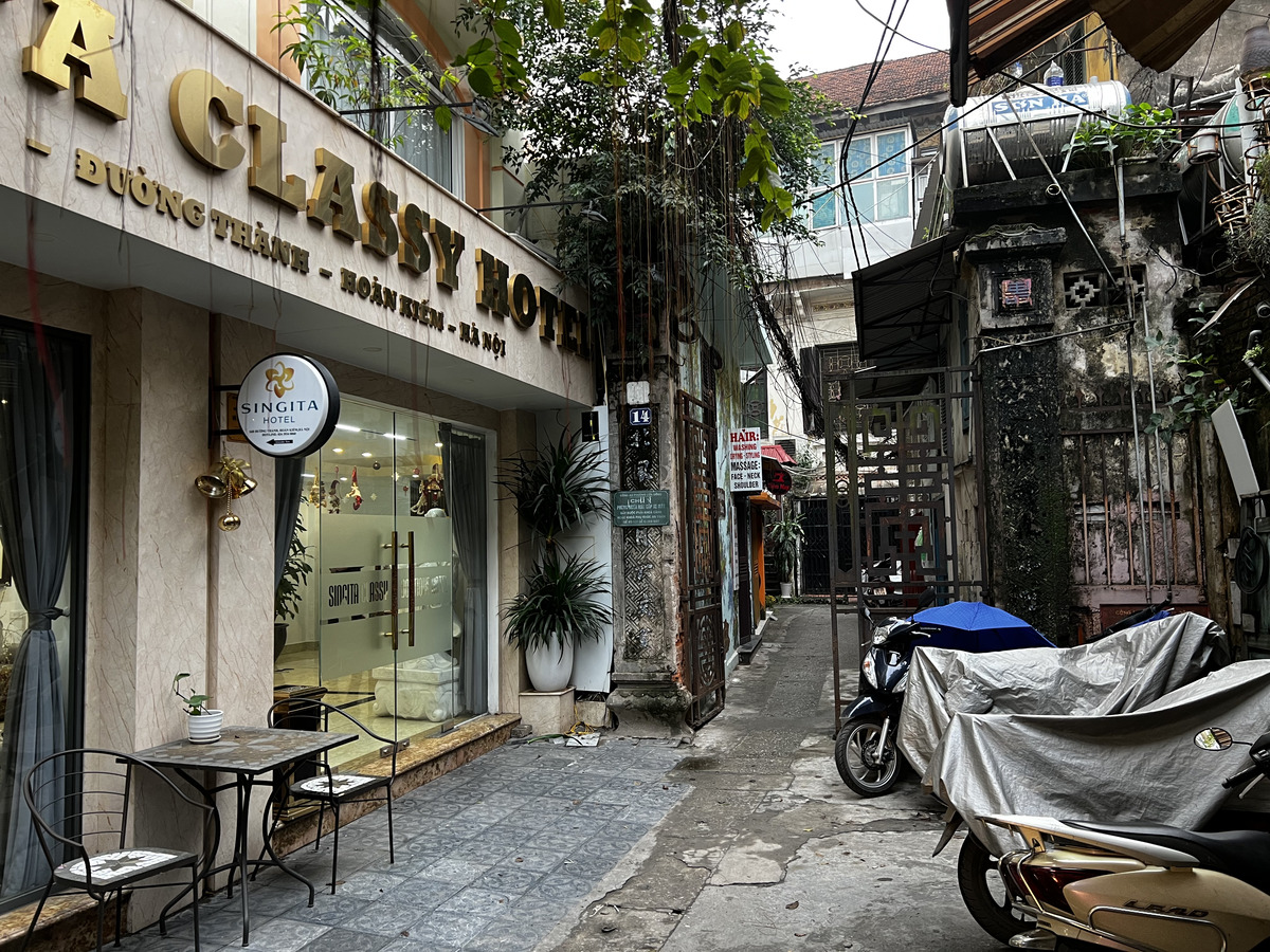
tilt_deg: +3.5
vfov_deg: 53.1
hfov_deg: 67.3
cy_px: 476
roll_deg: +1.0
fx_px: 954
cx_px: 635
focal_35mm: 26
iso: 100
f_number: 1.5
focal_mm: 5.7
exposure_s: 1/50
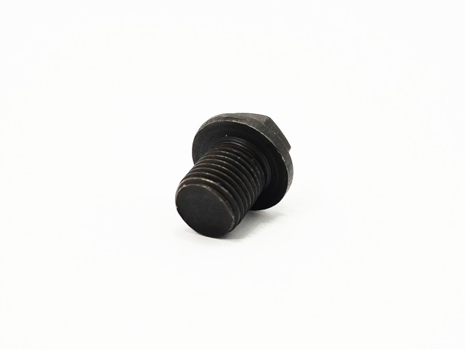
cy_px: 174
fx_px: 685
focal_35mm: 51
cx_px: 232
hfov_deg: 37.5
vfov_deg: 28.6
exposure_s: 1/127
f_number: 1.75
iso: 112
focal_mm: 4.75
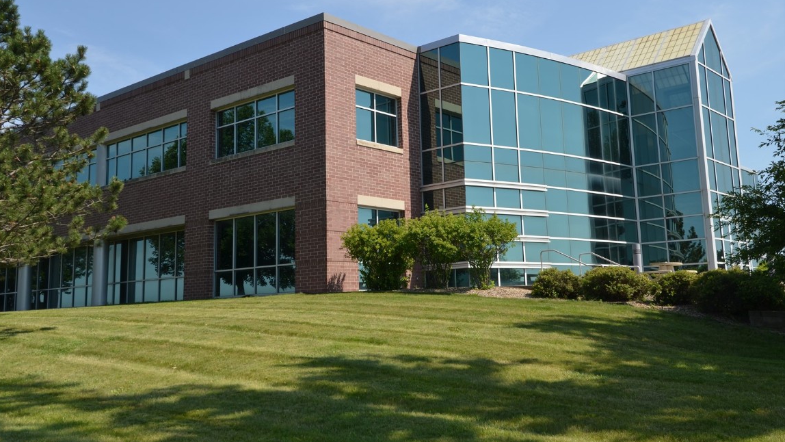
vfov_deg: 31.2
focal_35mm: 38
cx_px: 391
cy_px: 188
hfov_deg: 52.8
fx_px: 791
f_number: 7.1
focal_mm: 24
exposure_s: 1/250
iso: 100
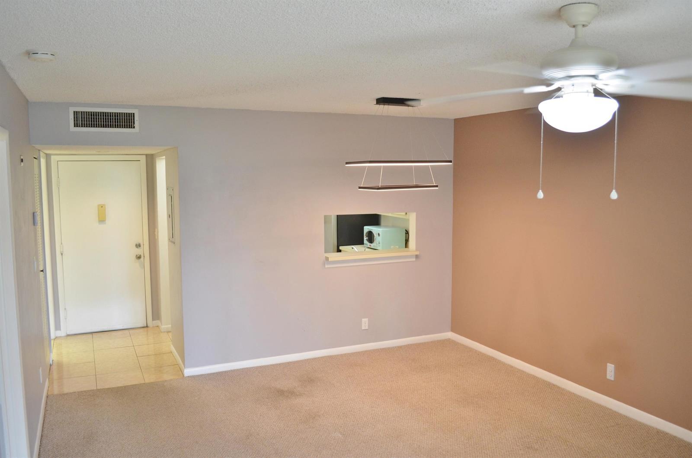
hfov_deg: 62.0
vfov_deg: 43.4
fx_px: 575
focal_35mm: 30
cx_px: 346
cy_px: 229
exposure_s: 1/60
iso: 800
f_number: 4
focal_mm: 20
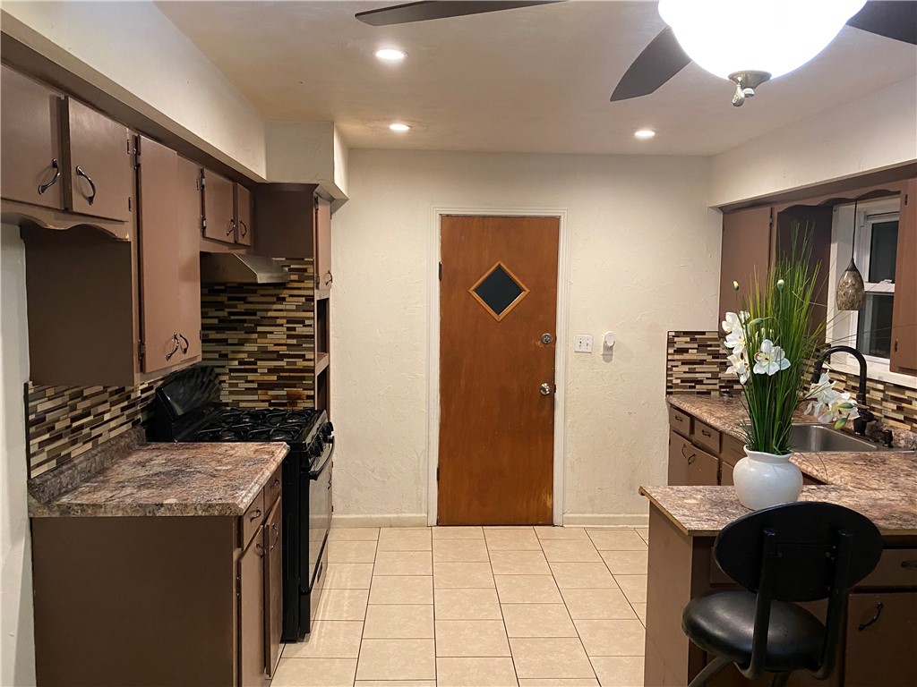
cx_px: 458
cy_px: 344
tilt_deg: -5.1
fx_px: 689
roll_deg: -0.1
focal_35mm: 26
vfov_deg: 53.1
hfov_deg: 67.3
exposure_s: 1/60
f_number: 1.8
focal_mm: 4.25
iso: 320
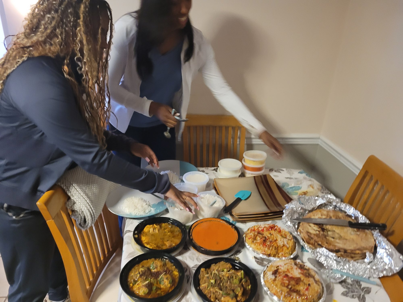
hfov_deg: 67.3
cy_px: 151
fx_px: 303
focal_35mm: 26
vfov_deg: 53.1
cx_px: 202
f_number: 1.8
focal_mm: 5.4
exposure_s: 1/30
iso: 640
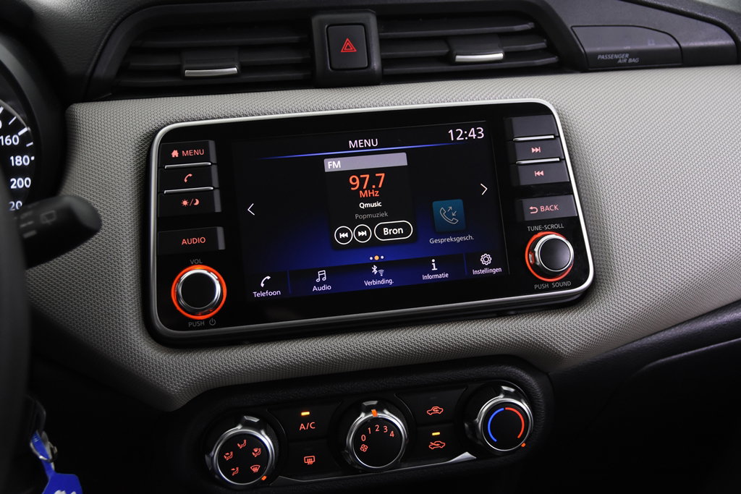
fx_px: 957
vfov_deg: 29.0
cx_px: 370
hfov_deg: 42.3
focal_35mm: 46
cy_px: 247
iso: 1600
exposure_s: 1/50
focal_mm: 31
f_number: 3.5
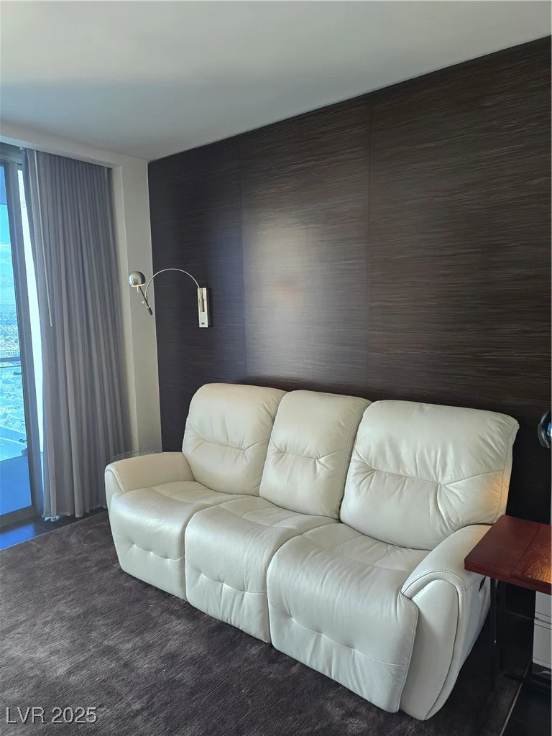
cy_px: 368
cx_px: 276
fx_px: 489
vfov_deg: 73.9
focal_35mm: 23
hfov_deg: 58.9
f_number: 1.7
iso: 200
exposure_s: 1/120
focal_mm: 6.3
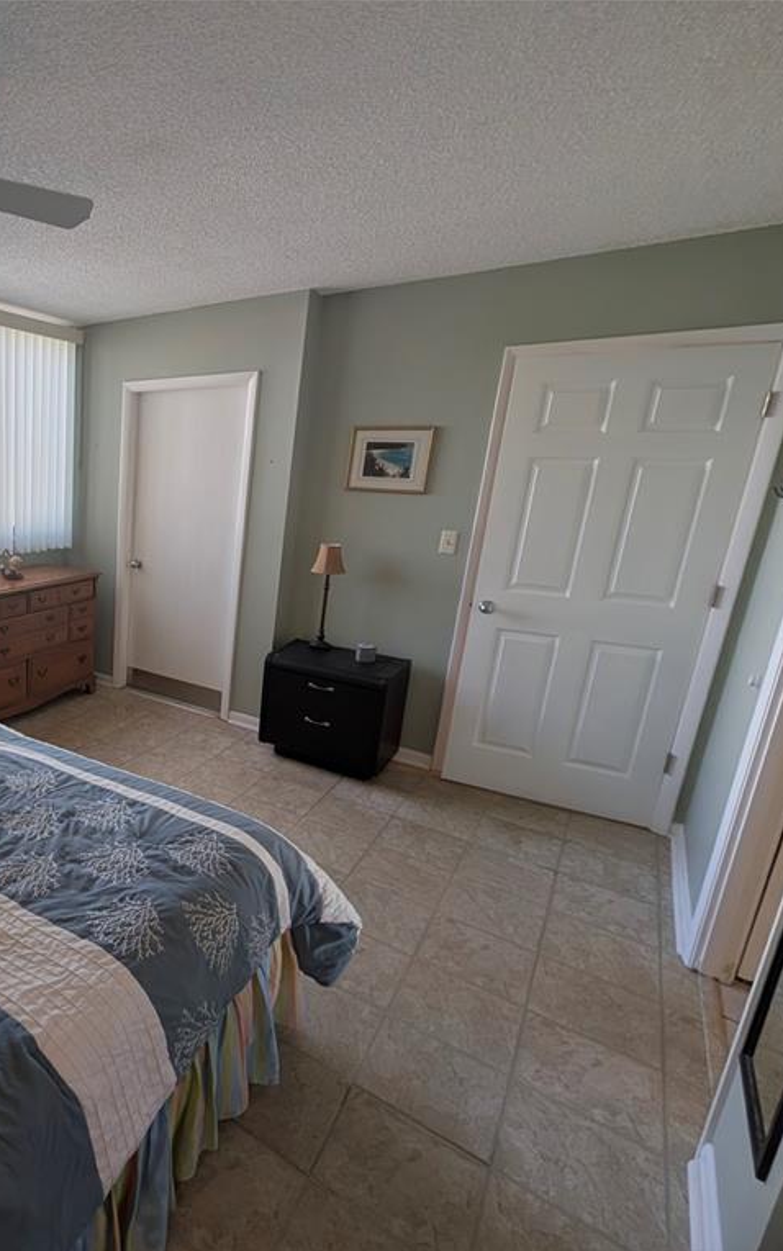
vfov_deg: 94.3
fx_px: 580
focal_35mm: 17
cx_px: 57
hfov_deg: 57.0
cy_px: 627
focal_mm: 2.02
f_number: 1.7
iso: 46
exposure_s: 1/180
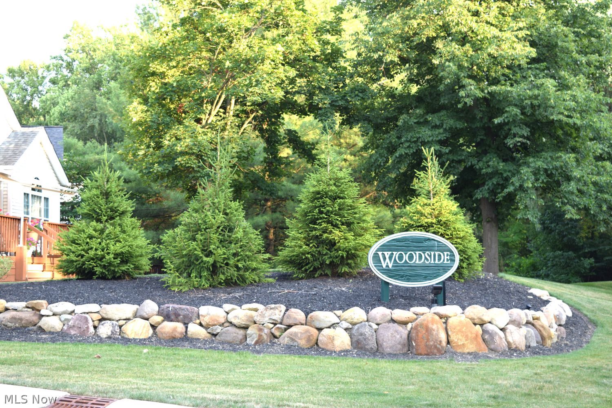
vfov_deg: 22.6
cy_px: 204
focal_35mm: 60
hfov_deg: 33.4
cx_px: 306
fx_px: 1020
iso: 400
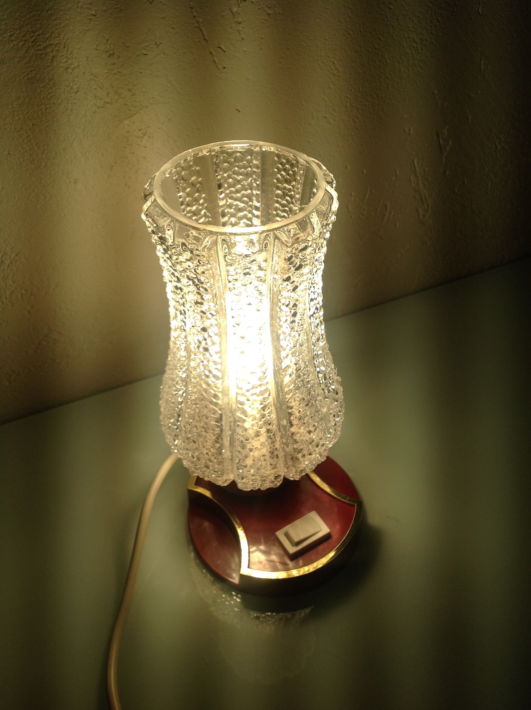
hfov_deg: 40.6
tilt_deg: -45.8
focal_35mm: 35
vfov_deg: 52.7
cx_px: 266
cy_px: 355
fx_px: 718
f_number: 2.4
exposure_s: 1/299
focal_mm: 4.28
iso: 50
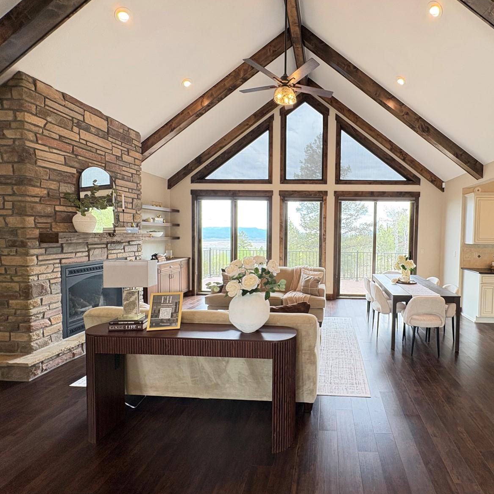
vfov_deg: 84.0
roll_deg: -0.8
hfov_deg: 81.8
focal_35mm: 17
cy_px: 243
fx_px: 274
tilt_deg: -2.0
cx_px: 318
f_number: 2.2
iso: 250
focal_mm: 2.22
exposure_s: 1/120
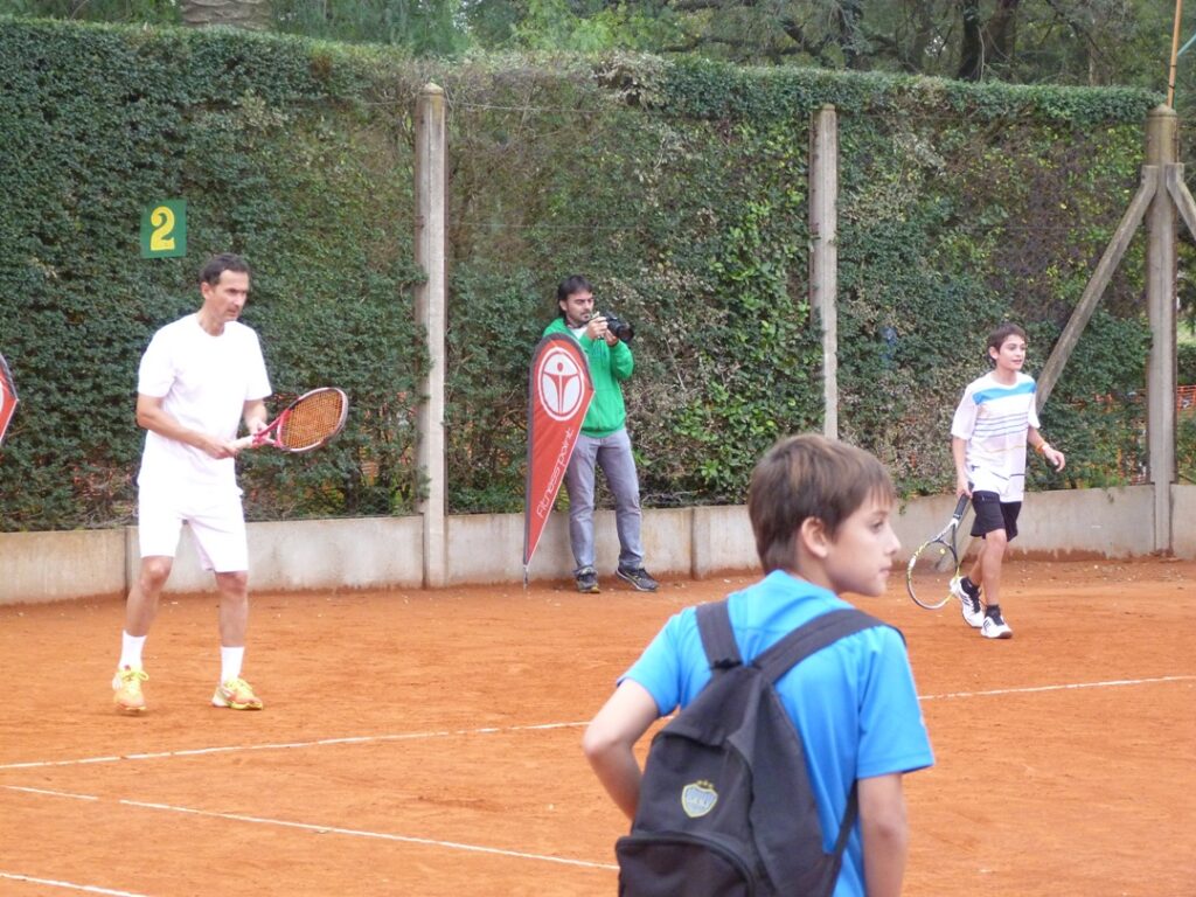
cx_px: 598
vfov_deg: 10.8
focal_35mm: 137
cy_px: 448
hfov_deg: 14.4
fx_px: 4733
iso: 400
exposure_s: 1/200
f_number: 3.6
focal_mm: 24.6
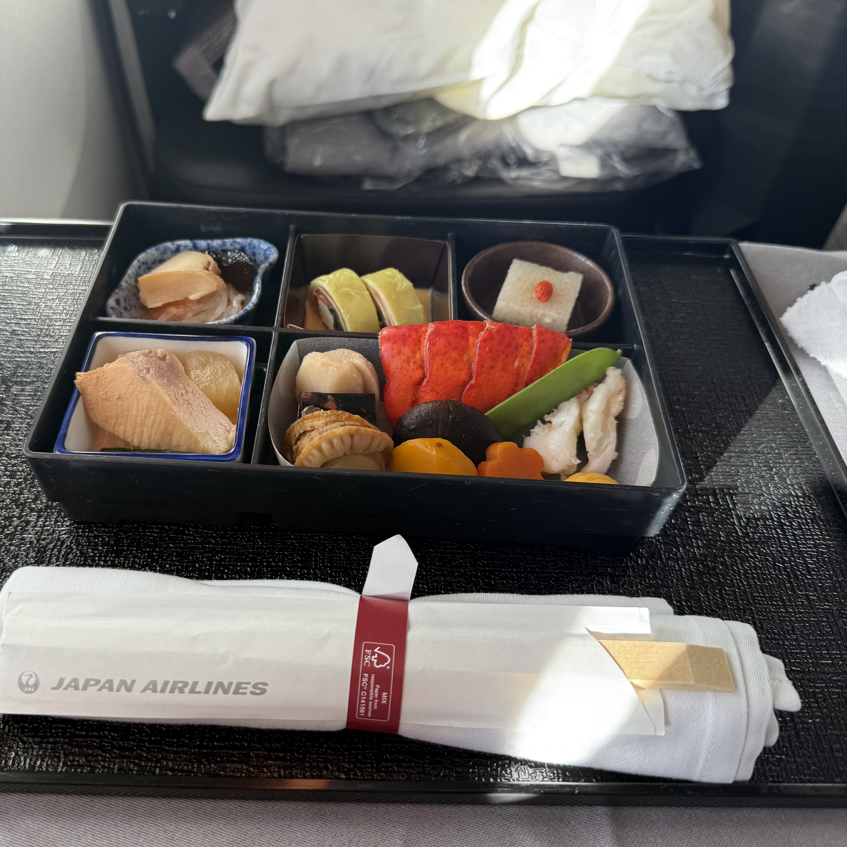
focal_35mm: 29
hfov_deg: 55.3
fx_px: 803
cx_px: 346
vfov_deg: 55.6
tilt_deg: -48.6
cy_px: 425
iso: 80
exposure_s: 1/189
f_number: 1.78
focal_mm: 6.76
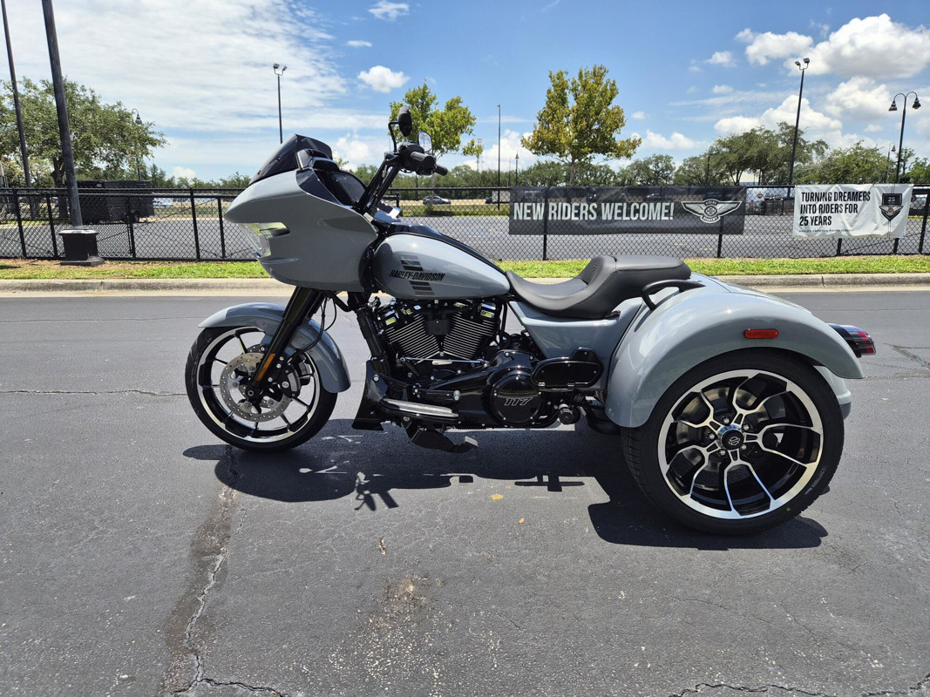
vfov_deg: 58.9
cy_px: 348
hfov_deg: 73.9
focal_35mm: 23
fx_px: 618
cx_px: 465
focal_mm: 5.4
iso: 80
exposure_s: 1/4512
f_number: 1.8
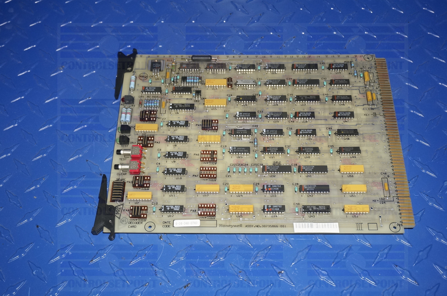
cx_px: 224
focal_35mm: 44
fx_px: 539
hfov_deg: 45.0
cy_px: 148
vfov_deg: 30.7
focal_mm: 29
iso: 800
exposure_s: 1/60
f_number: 4.5
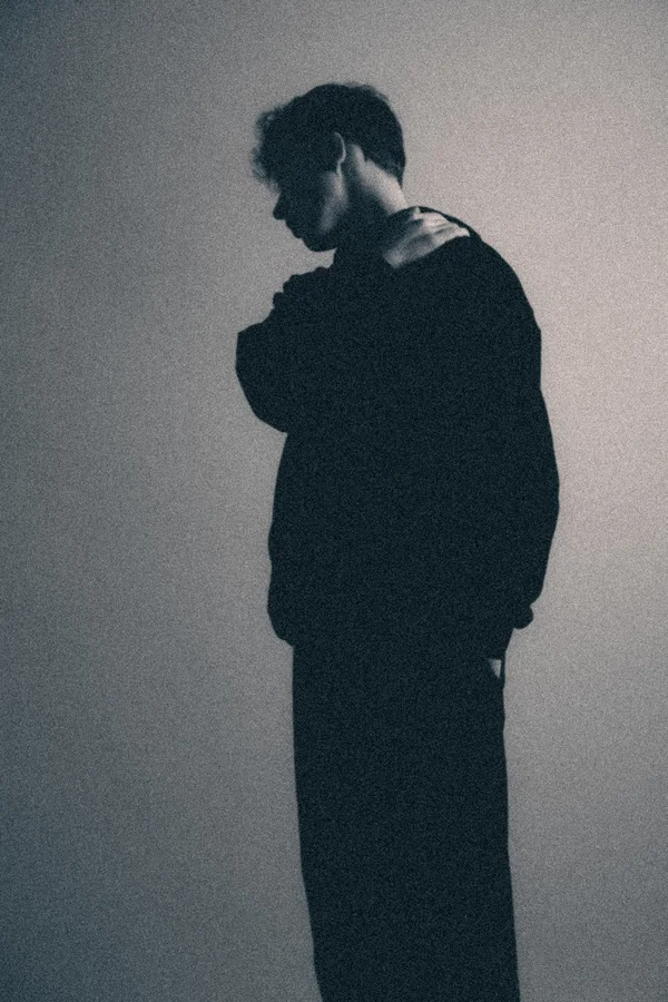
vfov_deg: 40.3
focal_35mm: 49
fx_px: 1364
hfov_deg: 27.5
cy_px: 501
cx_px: 334
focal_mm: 32.9
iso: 800
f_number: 4.5
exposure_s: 1/100
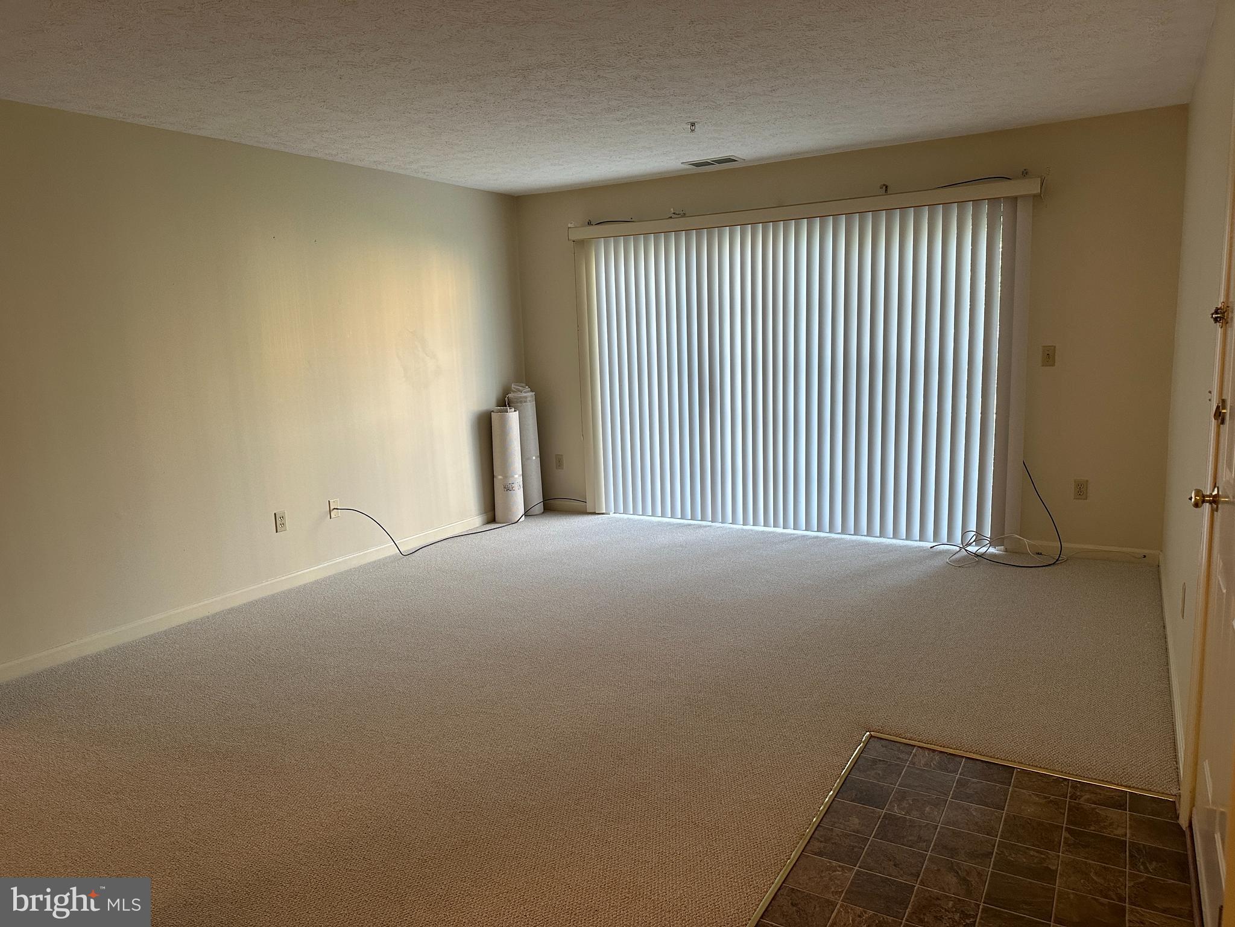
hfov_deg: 71.6
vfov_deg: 56.8
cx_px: 618
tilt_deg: -7.9
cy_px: 464
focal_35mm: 24
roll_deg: +1.9
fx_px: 856
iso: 200
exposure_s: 1/120
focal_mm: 6.86
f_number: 1.78
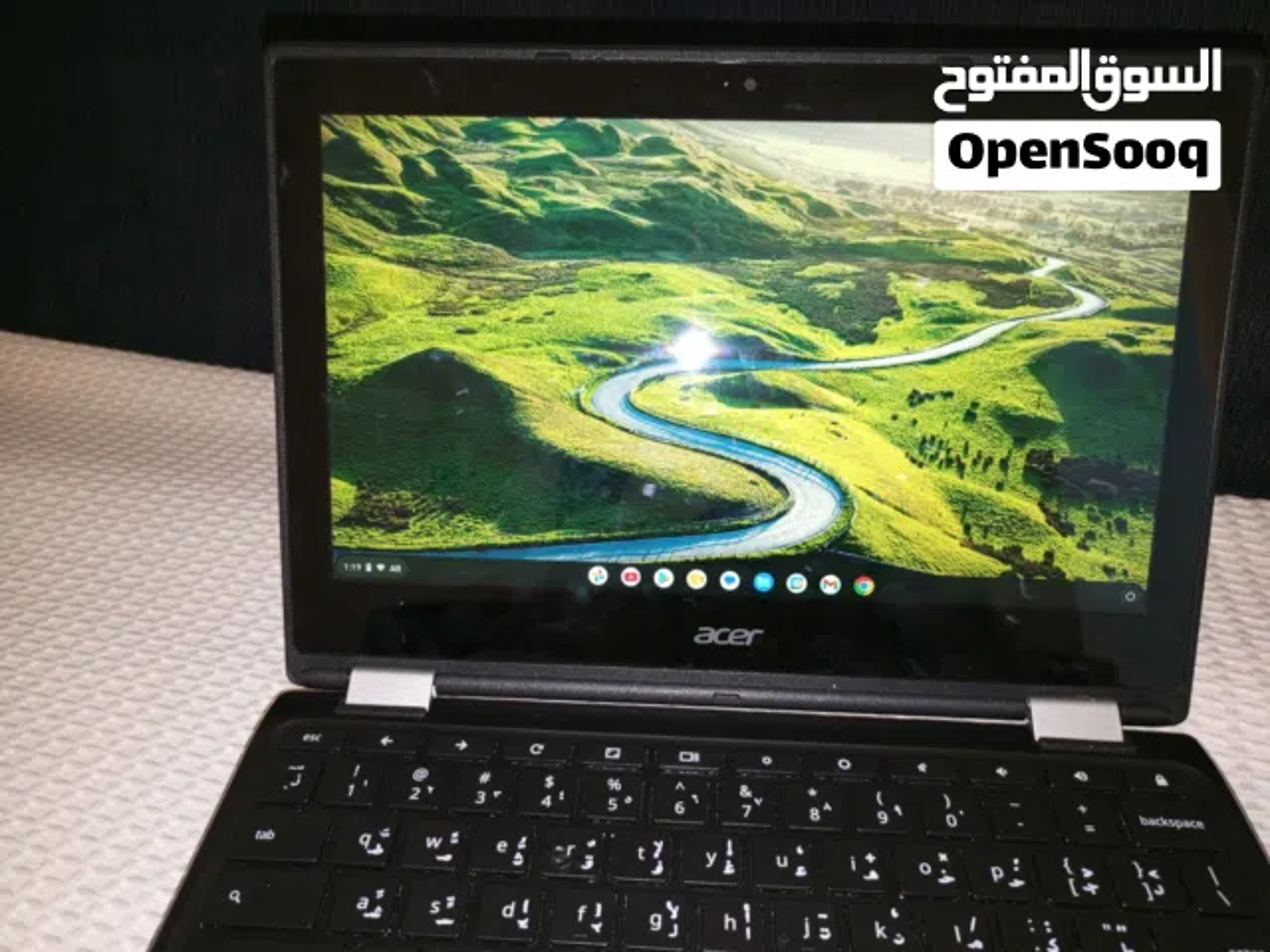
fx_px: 917
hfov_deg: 69.4
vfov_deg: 54.9
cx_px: 635
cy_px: 476
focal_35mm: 25
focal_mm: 4.69
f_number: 1.79
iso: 1743
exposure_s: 1/40
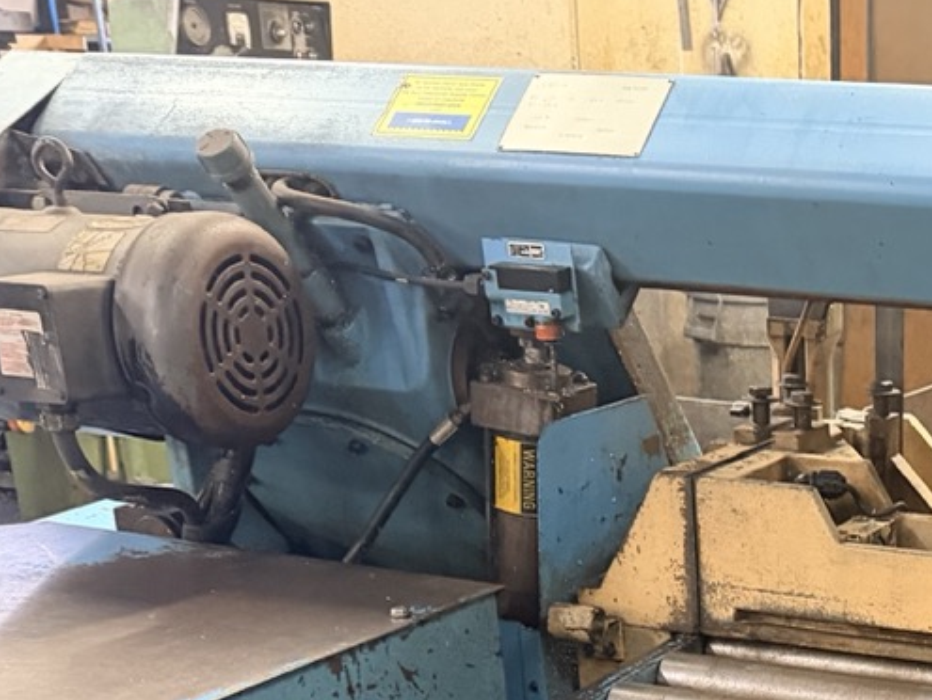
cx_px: 1002
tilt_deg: -24.9
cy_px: 883
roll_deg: -2.1
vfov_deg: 21.6
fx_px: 1671
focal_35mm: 62
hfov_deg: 28.6
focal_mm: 6.76
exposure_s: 1/44
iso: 800
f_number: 1.78
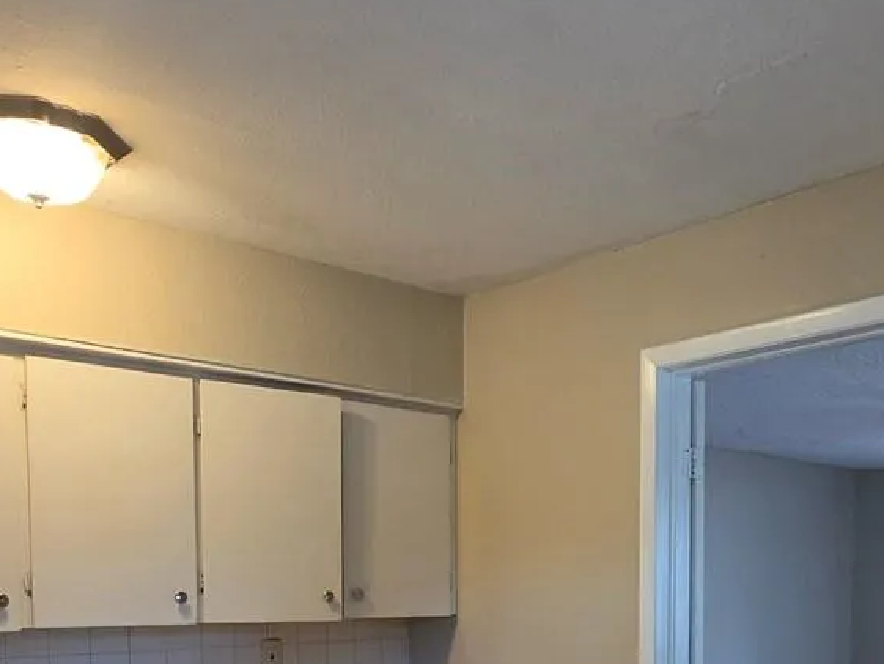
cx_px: 651
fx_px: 945
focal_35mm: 37
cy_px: 650
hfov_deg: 48.4
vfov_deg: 35.4
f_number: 1.9
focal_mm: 2.2
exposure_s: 1/120
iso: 250
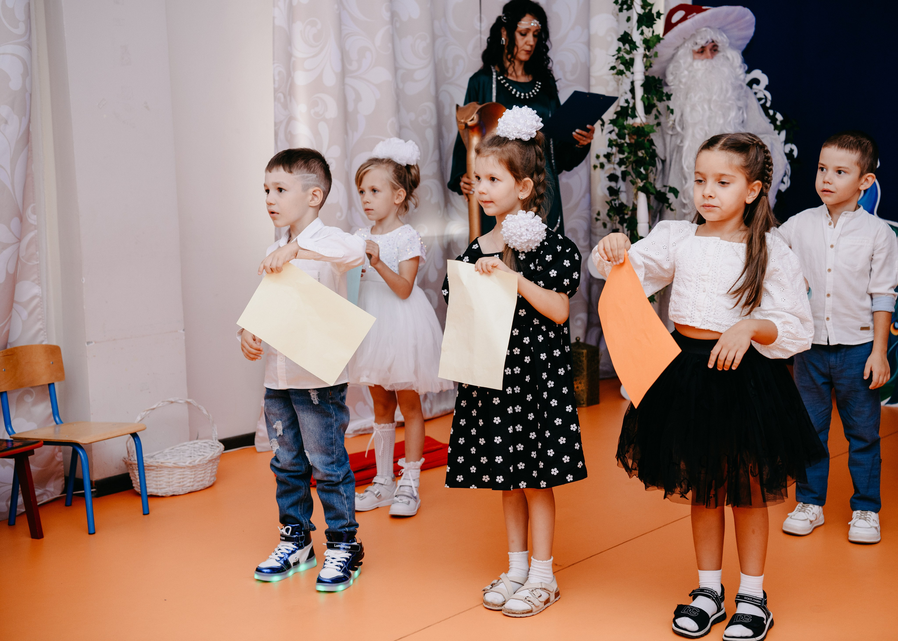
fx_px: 1283
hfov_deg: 38.6
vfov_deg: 28.1
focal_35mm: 50
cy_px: 320
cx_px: 481
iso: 500
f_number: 4
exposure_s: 1/160
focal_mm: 48
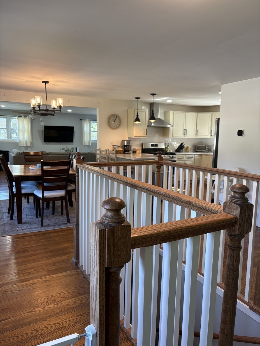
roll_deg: -0.6
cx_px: 130
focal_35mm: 26
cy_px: 173
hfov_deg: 53.1
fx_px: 260
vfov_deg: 67.3
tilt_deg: -7.4
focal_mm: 5.96
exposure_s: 1/60
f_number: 1.6
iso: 80
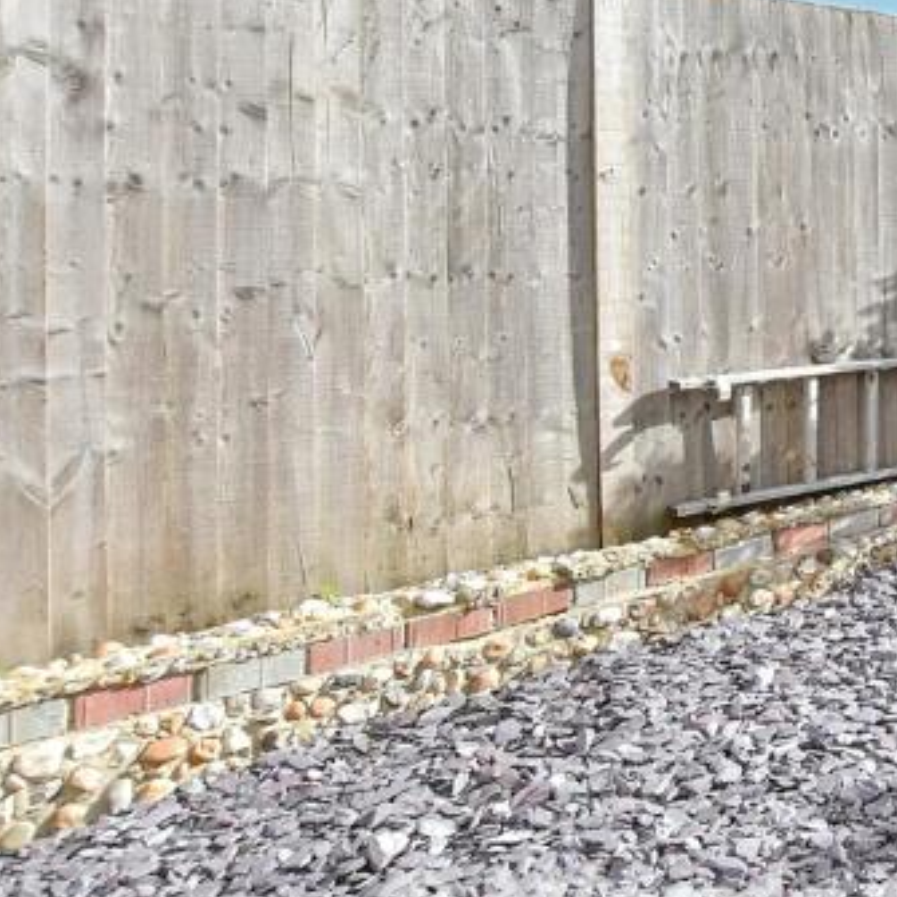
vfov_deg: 42.2
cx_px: 1264
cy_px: 285
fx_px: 1143
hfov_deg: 30.1
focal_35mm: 39
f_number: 6.3
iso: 160
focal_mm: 10
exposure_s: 1/250
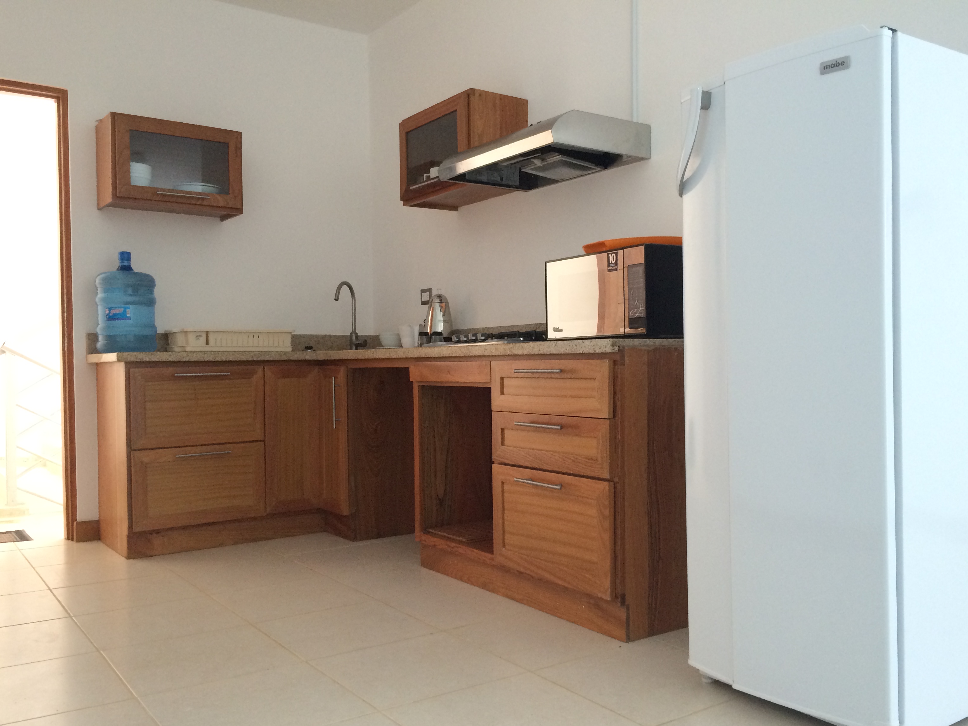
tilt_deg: -0.4
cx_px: 507
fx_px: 867
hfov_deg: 58.3
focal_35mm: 31
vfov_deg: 45.4
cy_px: 388
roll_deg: +0.0
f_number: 2.2
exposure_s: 1/30
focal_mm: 4.15
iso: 64
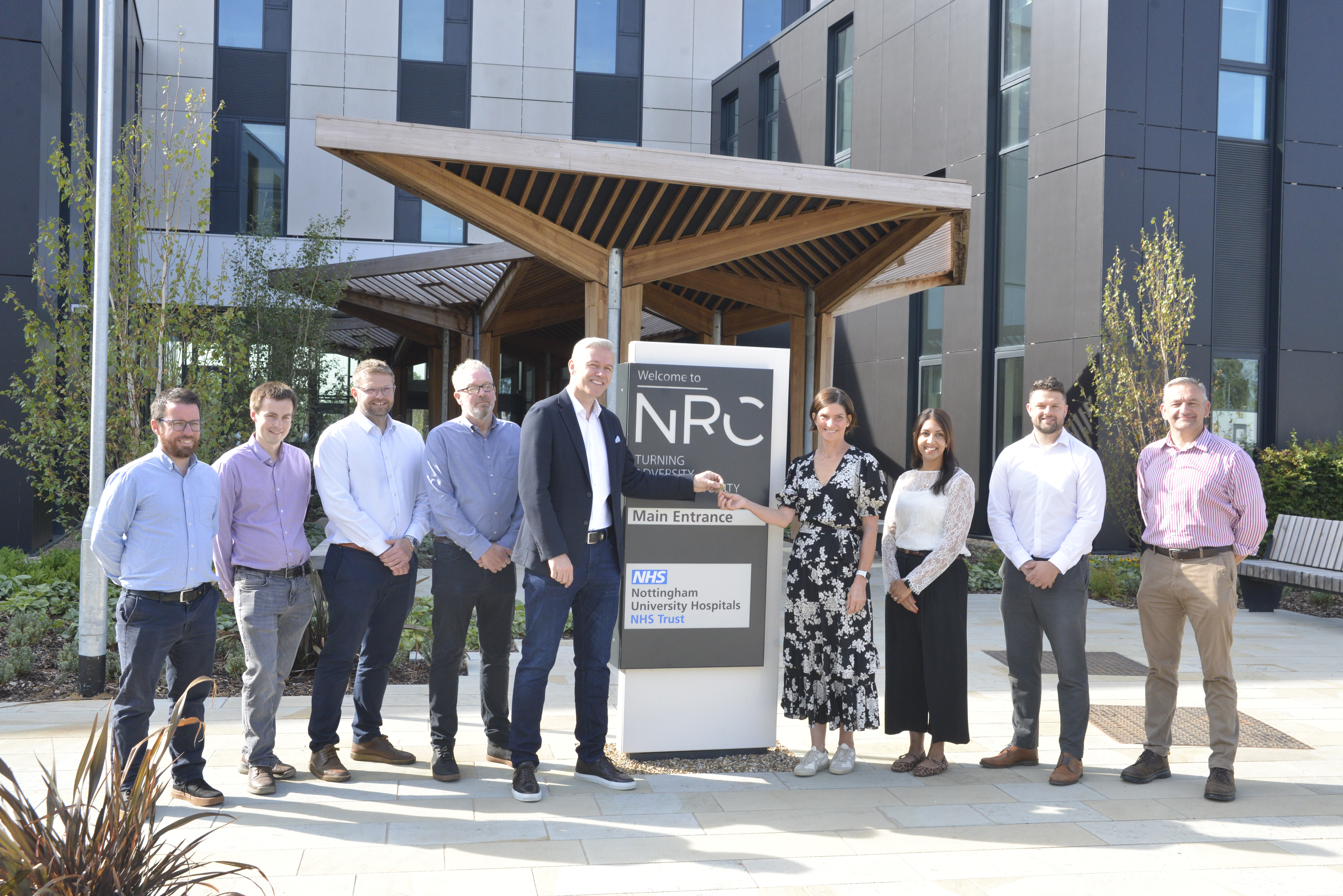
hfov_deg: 50.7
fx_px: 1418
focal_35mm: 38
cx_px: 672
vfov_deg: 35.1
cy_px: 448
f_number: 13
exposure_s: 1/640
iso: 1600
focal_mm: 38
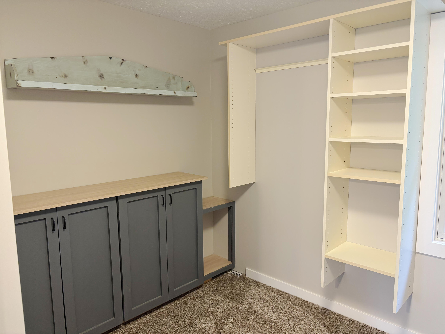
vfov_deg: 53.1
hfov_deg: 67.3
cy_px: 167
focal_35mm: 26
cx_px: 222
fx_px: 334
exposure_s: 1/60
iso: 200
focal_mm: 5.96
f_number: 1.6
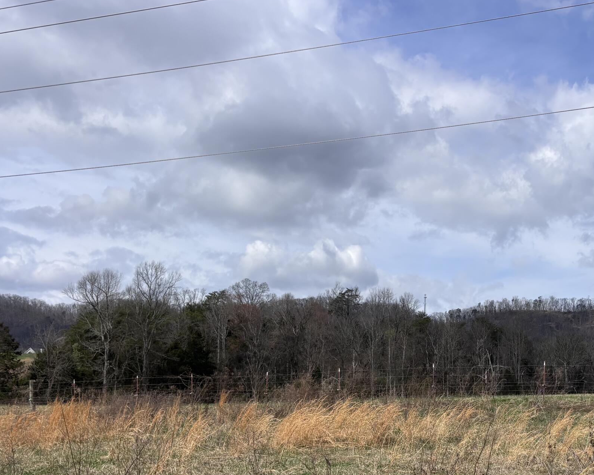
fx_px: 844
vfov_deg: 30.8
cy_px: 368
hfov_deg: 37.7
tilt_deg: +4.1
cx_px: 453
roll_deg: -0.7
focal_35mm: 48
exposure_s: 1/5348
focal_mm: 5.96
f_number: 1.6
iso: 50
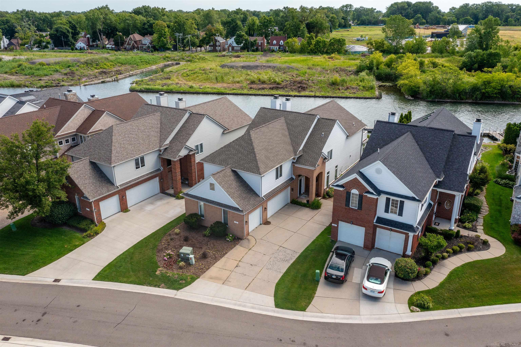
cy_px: 174
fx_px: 405
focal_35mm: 28
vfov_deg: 46.4
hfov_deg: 65.5
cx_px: 260
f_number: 5.6
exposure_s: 1/320
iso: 100
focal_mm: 10.26
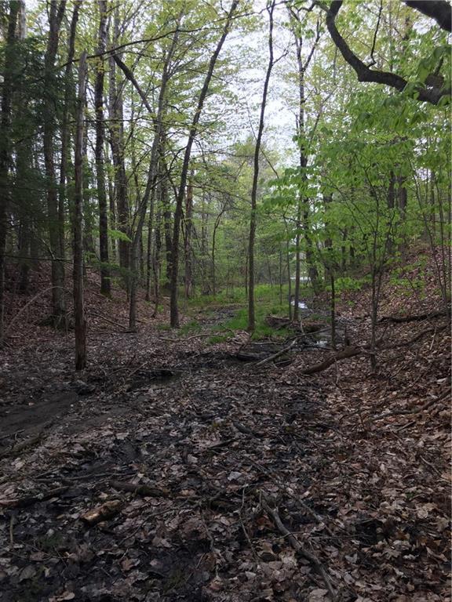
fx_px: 505
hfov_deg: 48.2
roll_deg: +1.7
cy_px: 301
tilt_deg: -3.4
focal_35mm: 29
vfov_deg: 61.7
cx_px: 226
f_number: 2.2
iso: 32
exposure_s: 1/168
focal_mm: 4.15
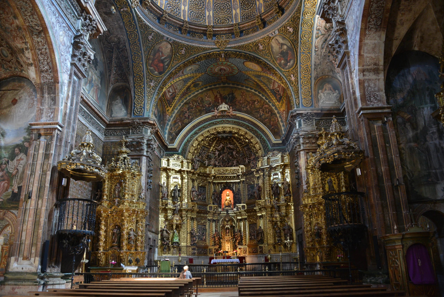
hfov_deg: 65.5
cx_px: 222
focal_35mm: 28
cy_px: 148
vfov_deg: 46.4
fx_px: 345
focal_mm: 28
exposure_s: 1/30
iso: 2500
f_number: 3.5
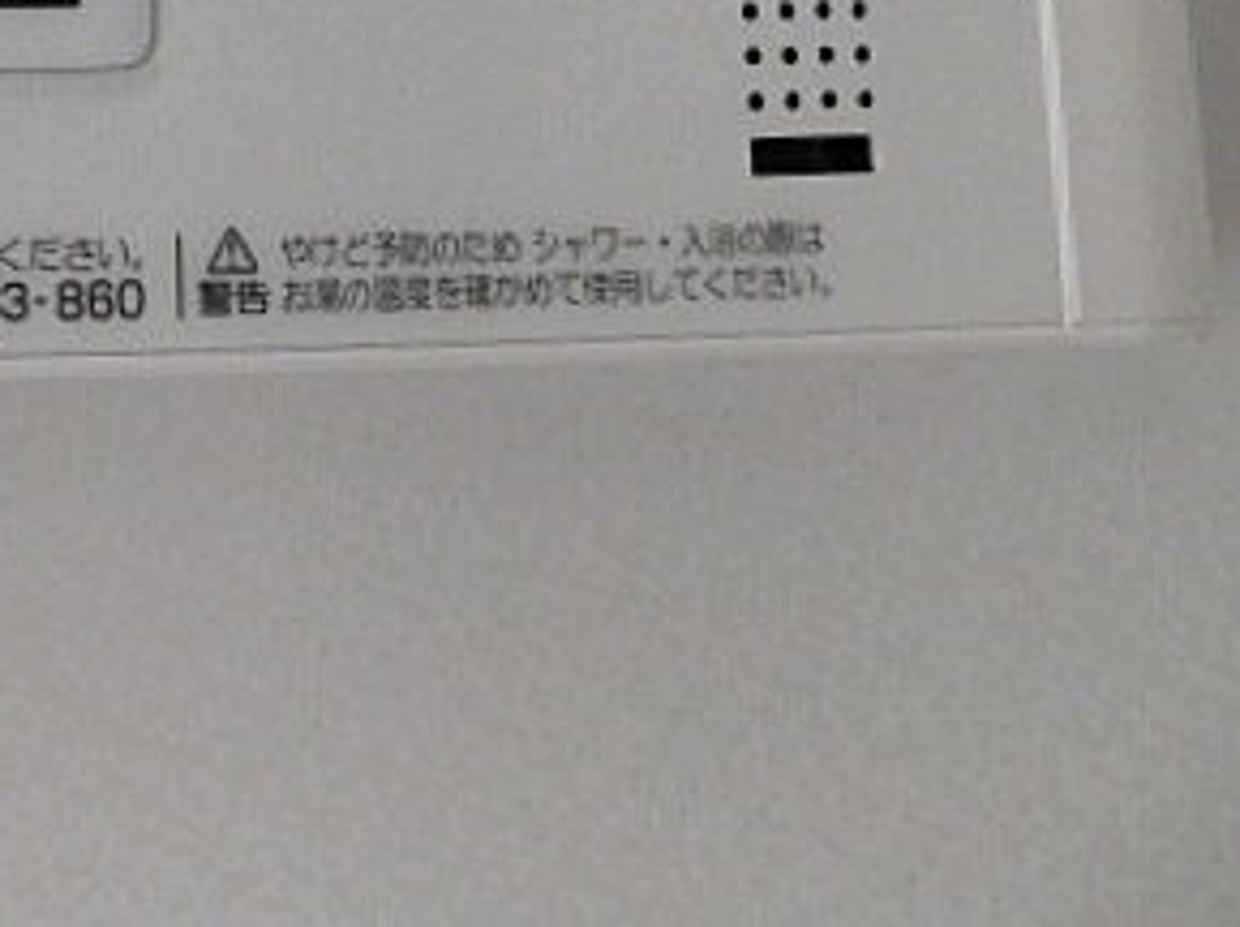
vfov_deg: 26.2
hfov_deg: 32.9
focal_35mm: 51
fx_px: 1825
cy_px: -99
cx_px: -120
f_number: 3
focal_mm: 4
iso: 720
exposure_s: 1/8
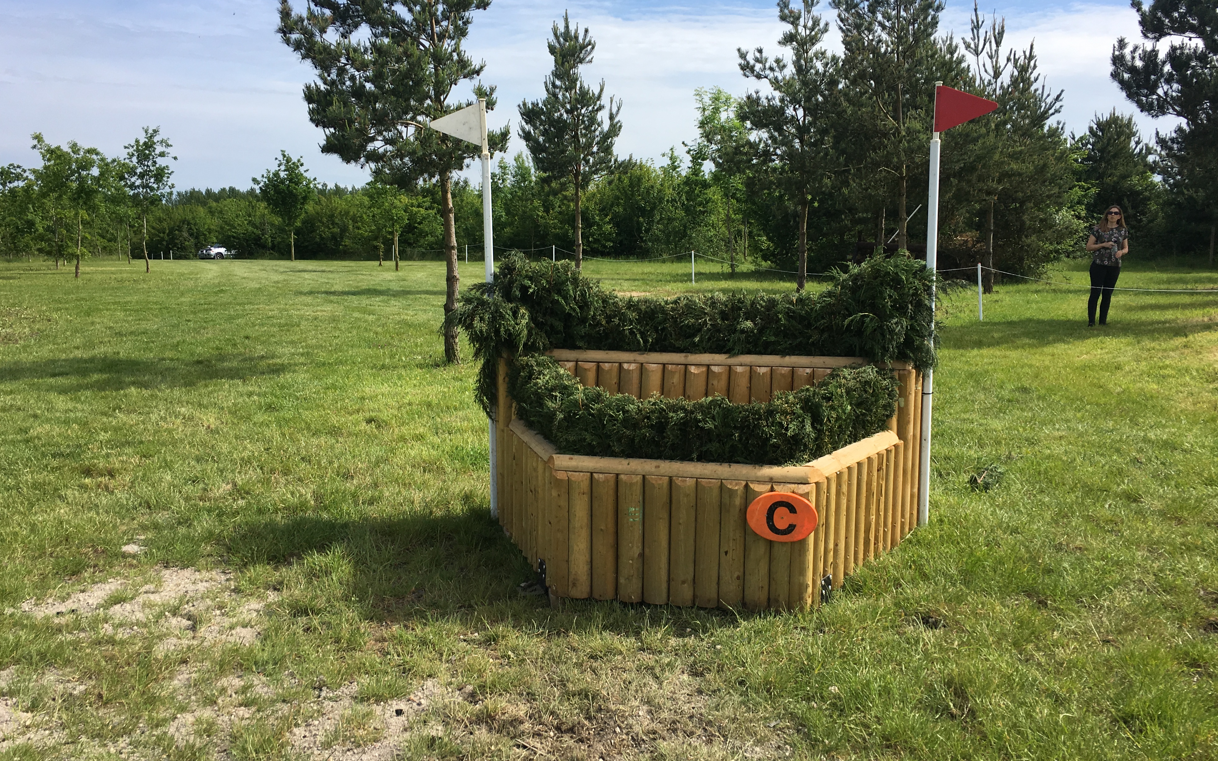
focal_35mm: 32
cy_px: 372
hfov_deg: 59.7
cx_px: 615
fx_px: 1062
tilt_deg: -6.3
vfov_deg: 39.4
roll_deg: -0.5
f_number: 2.2
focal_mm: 4.15
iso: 25
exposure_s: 1/1789
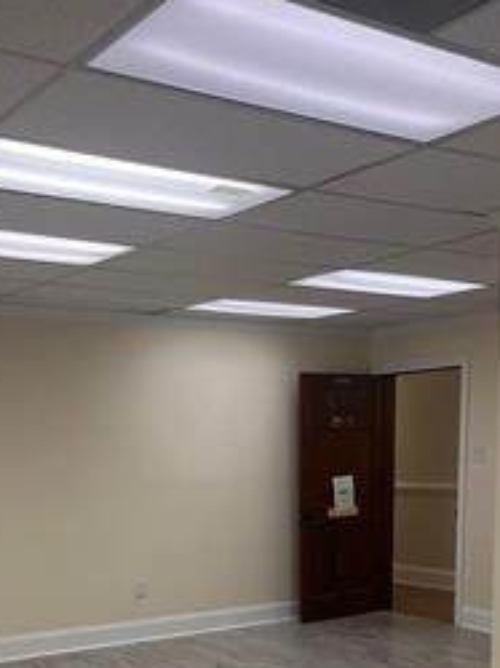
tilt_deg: -9.8
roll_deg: +1.4
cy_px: 617
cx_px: 249
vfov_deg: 35.6
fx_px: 965
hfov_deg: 29.1
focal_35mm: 50
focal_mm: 5.7
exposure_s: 1/167
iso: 50
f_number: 1.5
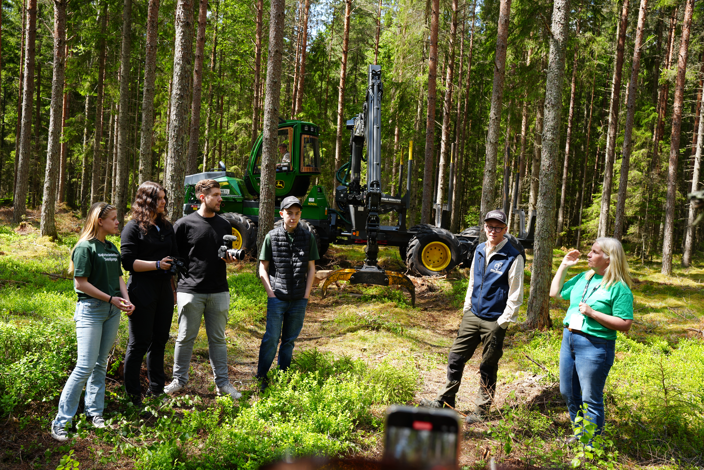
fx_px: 653
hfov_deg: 56.6
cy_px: 235
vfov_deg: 39.5
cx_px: 352
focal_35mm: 33
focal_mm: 33.4
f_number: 5
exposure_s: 1/125
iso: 100
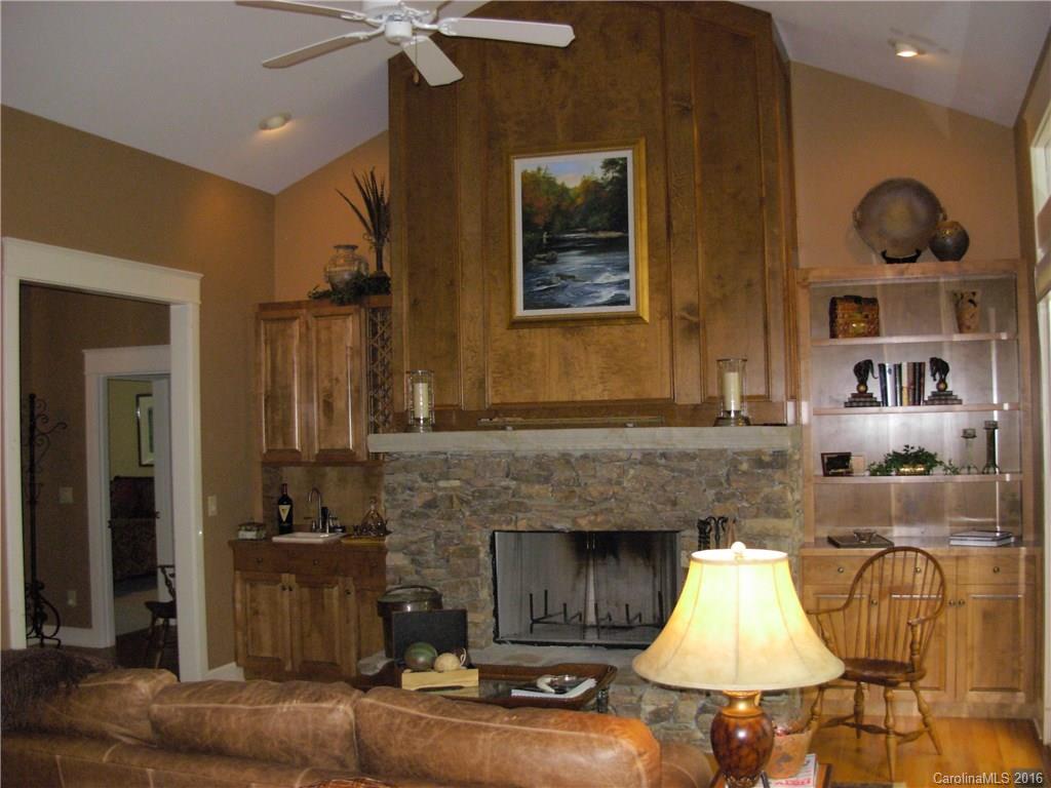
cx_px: 526
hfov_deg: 49.0
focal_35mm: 38
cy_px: 394
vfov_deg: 37.7
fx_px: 1154
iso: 400
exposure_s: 1/114
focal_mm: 6.3
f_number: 2.9
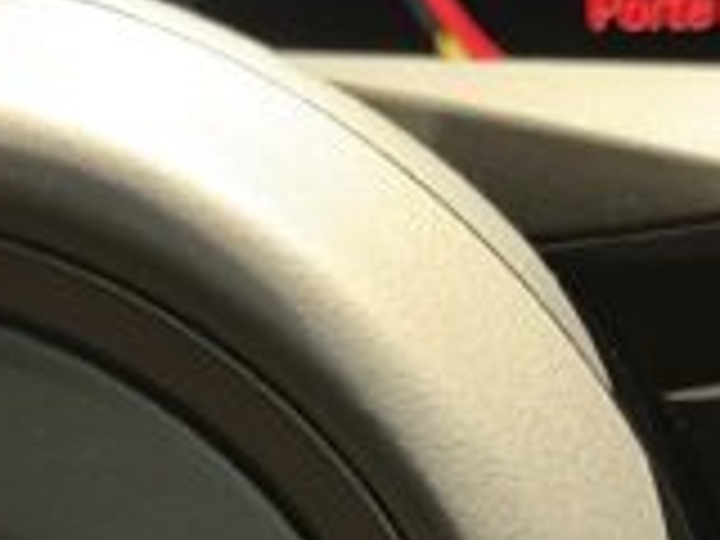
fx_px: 4805
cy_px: 842
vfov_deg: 6.3
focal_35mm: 231
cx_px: 945
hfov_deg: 8.4
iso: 800
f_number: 1.78
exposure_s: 1/18
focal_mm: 6.76
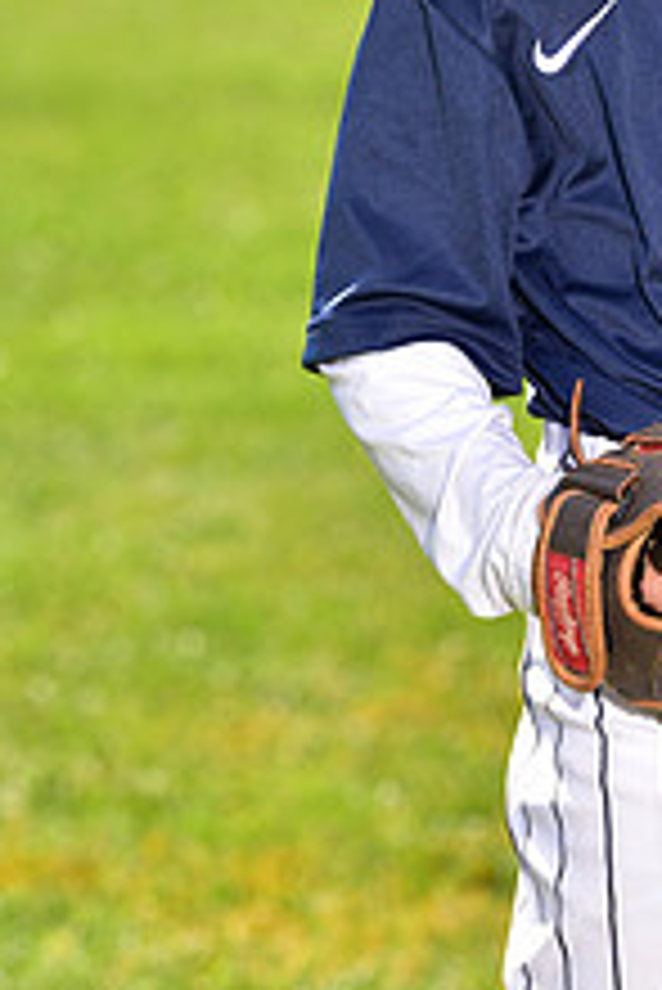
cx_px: 741
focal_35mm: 330
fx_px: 9088
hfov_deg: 4.2
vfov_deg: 6.2
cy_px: -266
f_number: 5.6
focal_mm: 125
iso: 100
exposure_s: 1/250
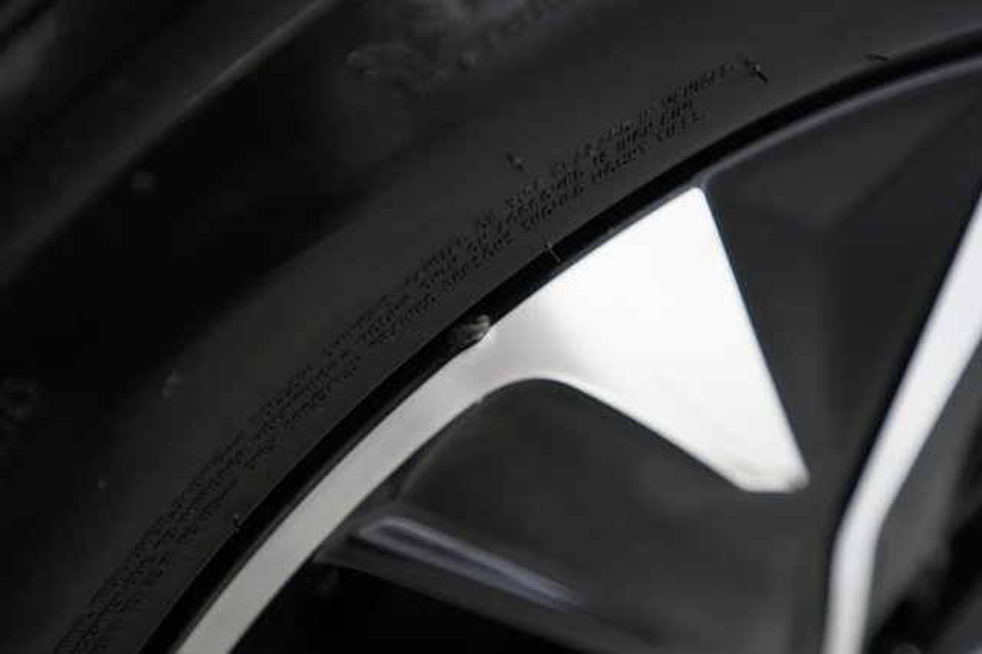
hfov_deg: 65.5
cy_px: 327
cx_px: 491
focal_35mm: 28
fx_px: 763
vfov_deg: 46.4
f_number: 2.8
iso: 2500
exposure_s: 1/60
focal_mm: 28
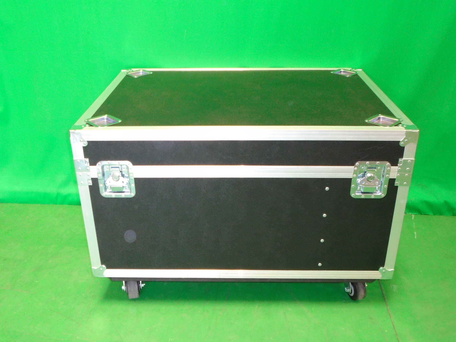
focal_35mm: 36
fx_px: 474
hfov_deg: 51.4
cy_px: 171
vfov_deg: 39.7
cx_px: 228
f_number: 3.8
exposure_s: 1/40
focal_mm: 6.4
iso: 400
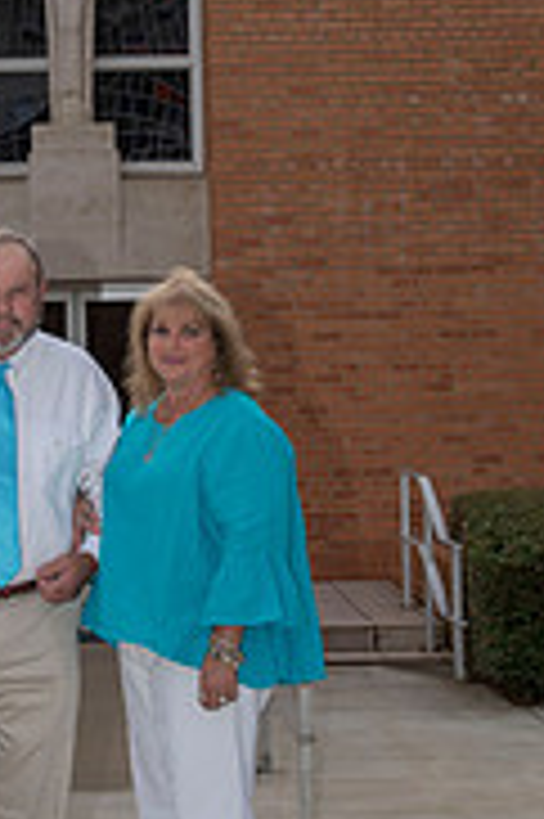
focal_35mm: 84
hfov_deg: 16.1
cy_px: 333
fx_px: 1907
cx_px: 103
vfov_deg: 24.2
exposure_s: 1/250
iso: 64
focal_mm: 34
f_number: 4.5
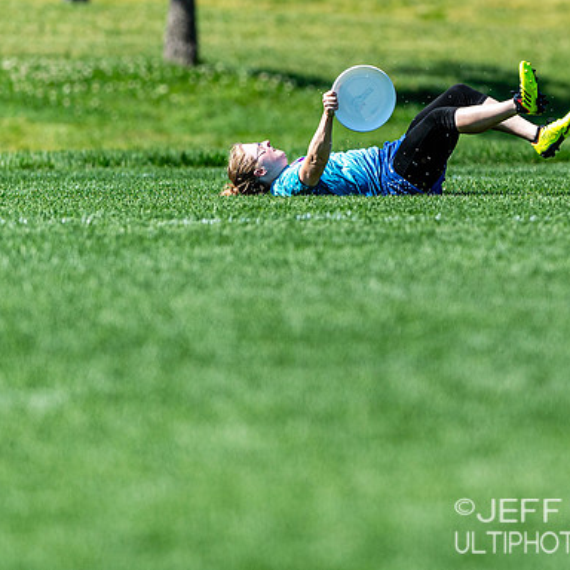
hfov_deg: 1.7
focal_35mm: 1059
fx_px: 19729
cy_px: 142
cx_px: 540
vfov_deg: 1.7
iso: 100
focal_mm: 400
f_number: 2.8
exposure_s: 1/2500
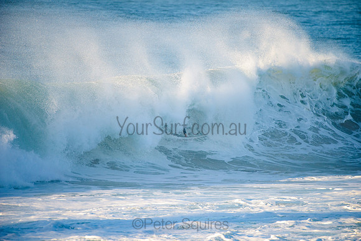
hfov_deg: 4.1
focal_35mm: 500
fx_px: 5016
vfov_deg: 2.8
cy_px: 120
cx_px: 180
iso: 280
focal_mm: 500
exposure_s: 1/1600
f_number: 5.6
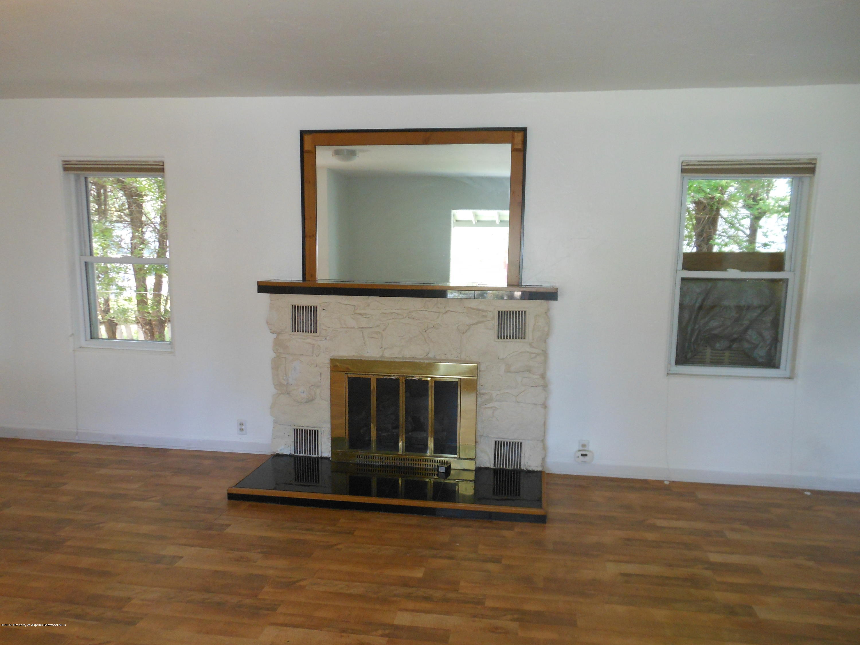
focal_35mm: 25
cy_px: 322
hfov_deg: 69.4
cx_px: 430
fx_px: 621
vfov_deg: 54.9
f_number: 3.2
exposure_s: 1/30
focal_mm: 4.5
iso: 250
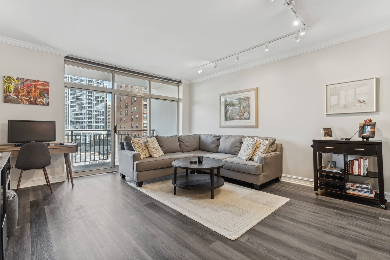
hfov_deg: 96.7
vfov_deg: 73.7
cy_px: 130
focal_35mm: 16
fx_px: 173
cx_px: 195
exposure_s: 1/60
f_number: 8
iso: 320
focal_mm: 16
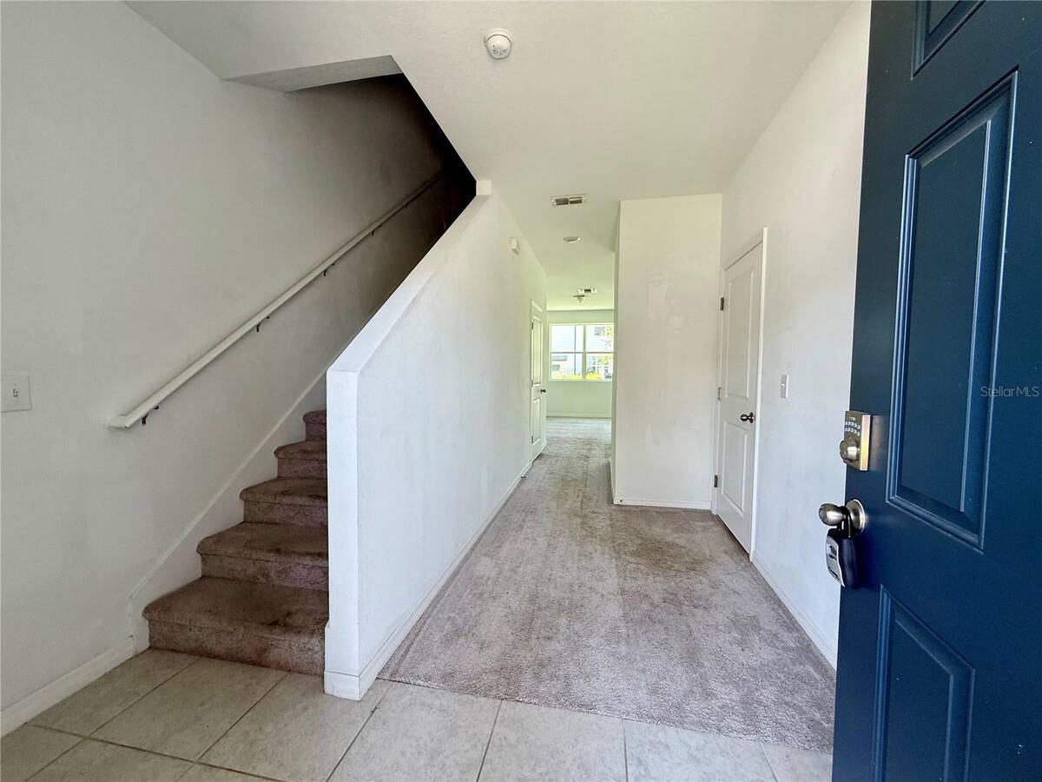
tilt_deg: -2.4
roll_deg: -0.6
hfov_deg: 102.1
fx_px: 421
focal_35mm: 14
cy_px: 391
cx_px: 521
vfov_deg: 85.7
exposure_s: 1/99
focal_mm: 2.22
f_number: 2.2
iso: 80
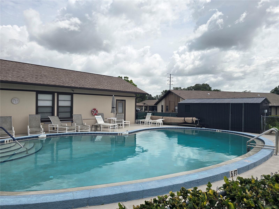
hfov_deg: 73.9
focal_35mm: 23
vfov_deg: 58.9
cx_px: 140
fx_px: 185
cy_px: 104
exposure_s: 1/960
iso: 12
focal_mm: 6.3
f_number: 1.7
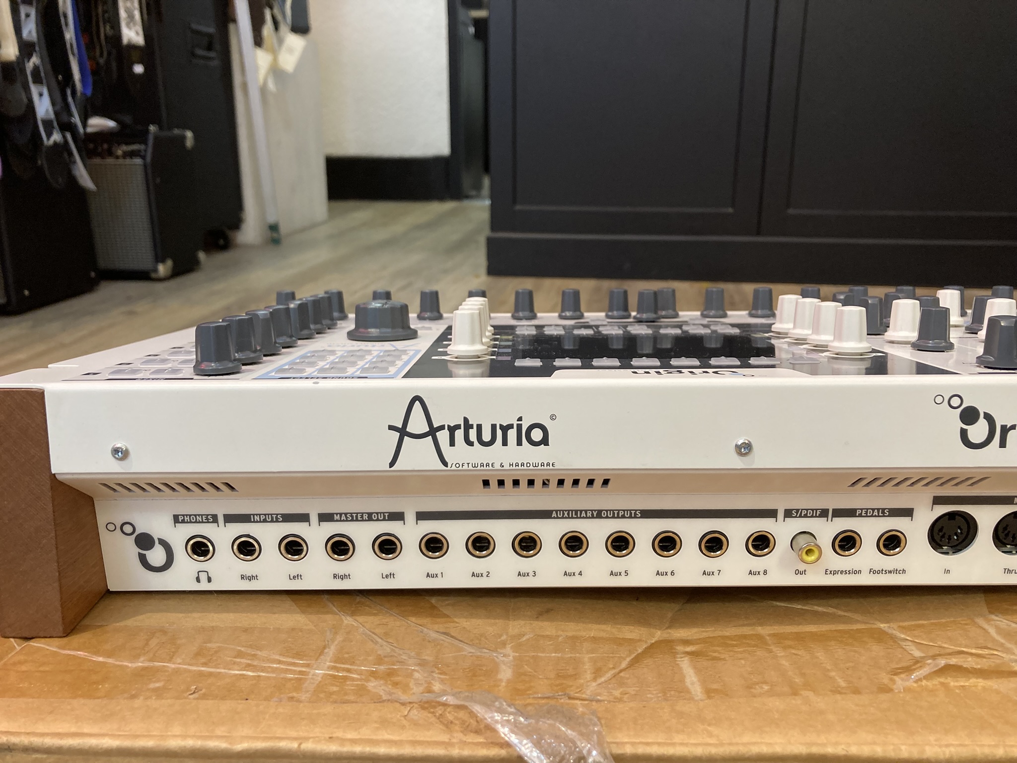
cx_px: 508
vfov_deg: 49.7
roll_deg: -0.2
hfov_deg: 63.4
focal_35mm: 28
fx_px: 823
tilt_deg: -16.9
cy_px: 382
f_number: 1.8
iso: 100
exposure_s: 1/50
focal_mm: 3.99
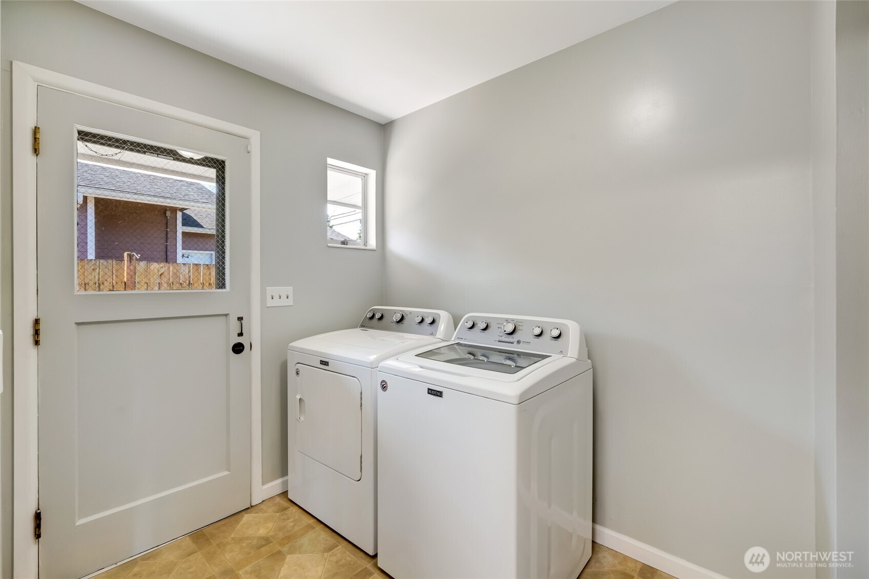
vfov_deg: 73.7
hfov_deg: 96.7
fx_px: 386
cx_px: 434
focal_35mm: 16
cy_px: 290
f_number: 9
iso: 400
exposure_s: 1/250
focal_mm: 16
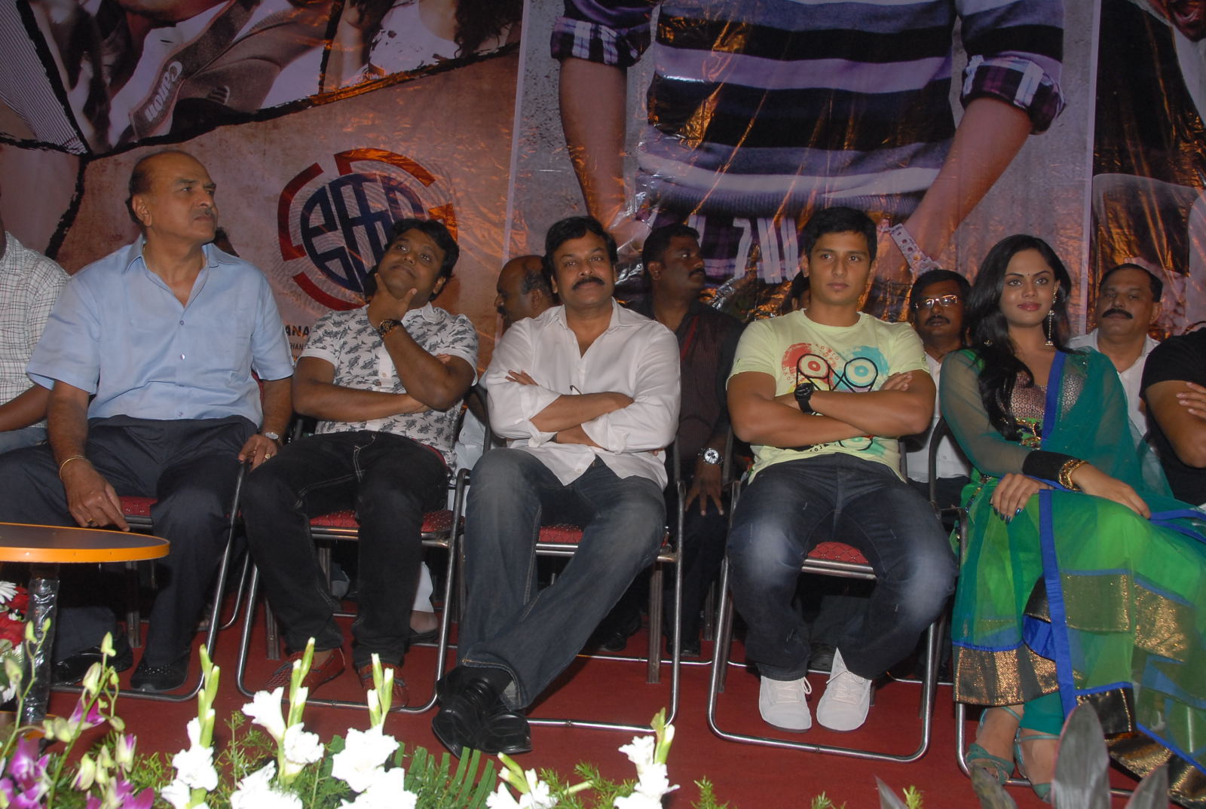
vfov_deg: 37.0
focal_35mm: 36
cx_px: 603
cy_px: 404
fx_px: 1208
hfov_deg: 53.0
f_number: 8
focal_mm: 24
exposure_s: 1/125
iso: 500
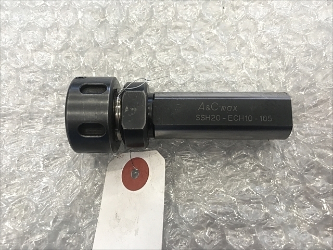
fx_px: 269
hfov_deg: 63.4
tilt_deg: -74.6
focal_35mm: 28
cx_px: 166
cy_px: 125
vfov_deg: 49.7
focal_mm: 3.99
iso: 32
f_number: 1.8
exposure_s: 1/30
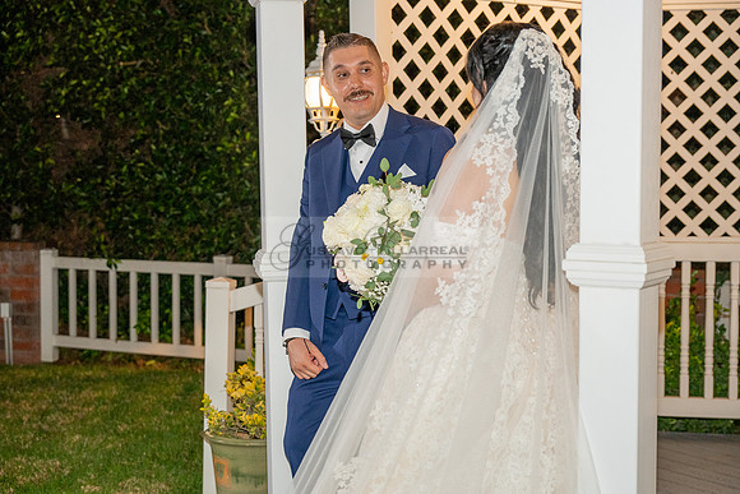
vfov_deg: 24.2
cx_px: 370
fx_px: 1151
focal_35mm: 56
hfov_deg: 35.6
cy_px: 247
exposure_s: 1/200
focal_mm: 56
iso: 1600
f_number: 4
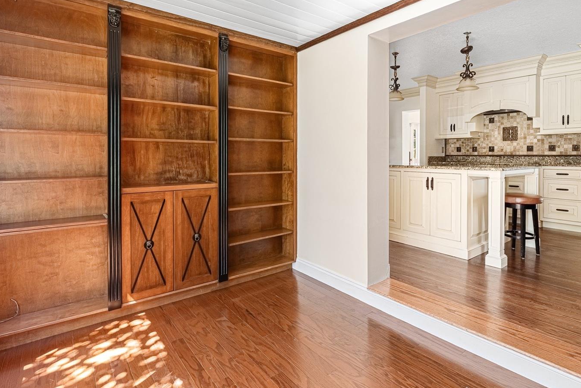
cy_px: 167
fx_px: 307
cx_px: 328
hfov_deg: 86.5
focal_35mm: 19
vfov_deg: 64.3
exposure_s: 1/400
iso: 400
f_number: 8
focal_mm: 16
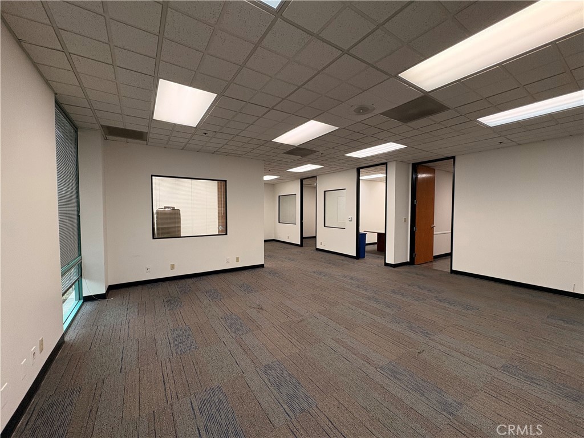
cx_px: 292
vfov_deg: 85.7
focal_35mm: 14
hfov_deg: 102.1
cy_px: 219
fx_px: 236
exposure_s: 1/120
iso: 160
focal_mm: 2.22
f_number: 2.2
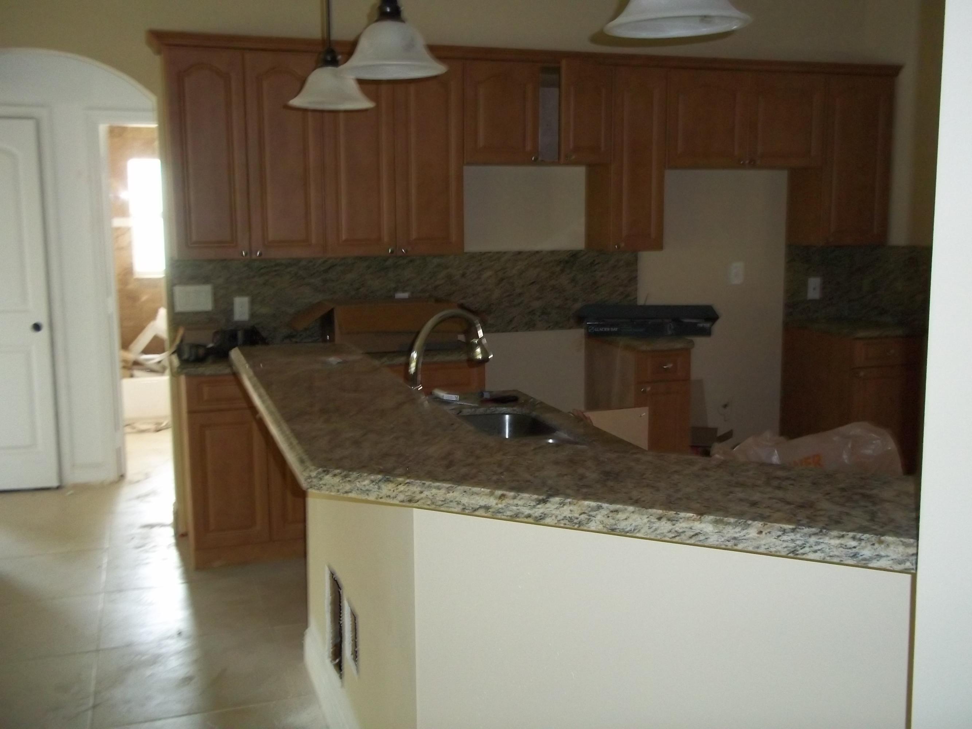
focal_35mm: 36
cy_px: 364
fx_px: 1011
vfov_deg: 39.7
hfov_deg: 51.4
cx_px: 486
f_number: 3.1
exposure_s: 1/30
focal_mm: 6.5
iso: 320
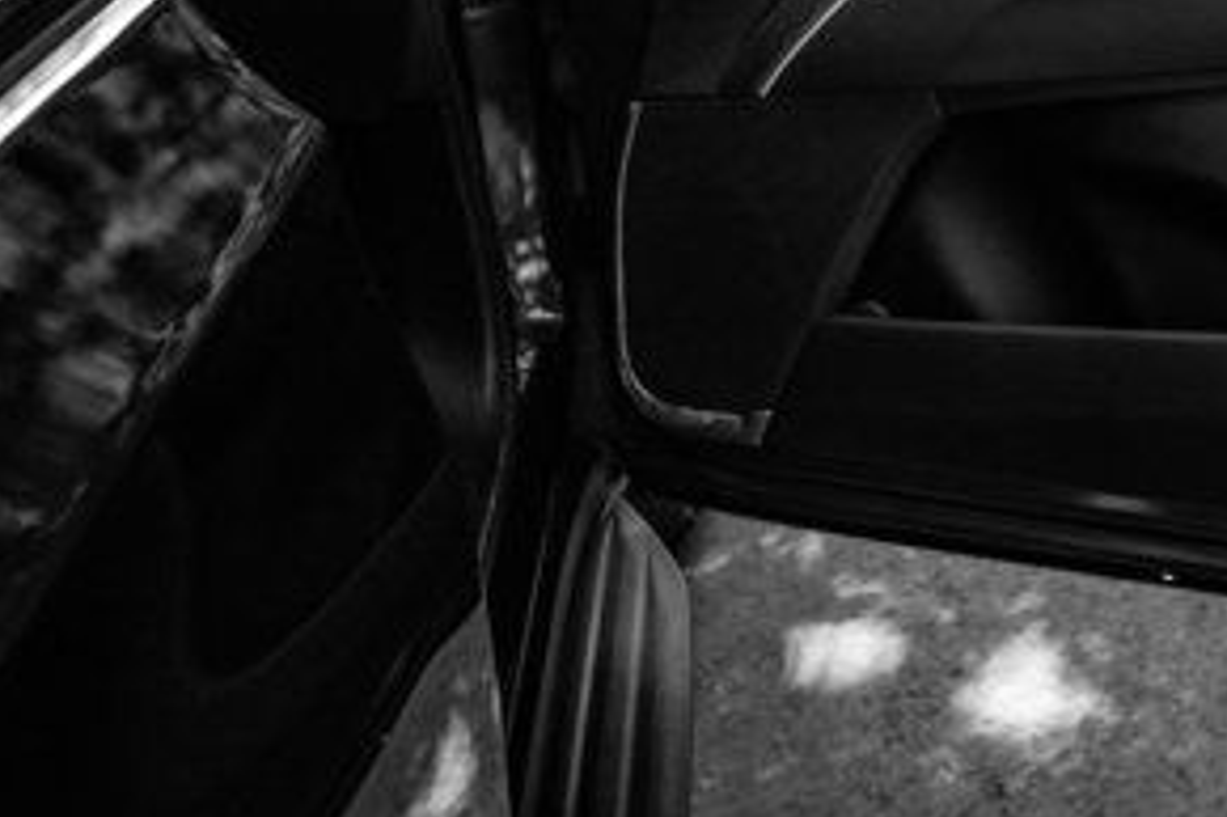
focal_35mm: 53
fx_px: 1805
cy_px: 36
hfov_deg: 34.4
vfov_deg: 24.5
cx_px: 1206
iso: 1600
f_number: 5
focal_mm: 24
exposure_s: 1/250
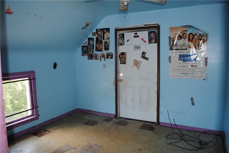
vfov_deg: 48.0
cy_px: 76
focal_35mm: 27
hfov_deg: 67.3
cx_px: 114
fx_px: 172
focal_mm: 18
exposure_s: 1/60
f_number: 3.5
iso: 200
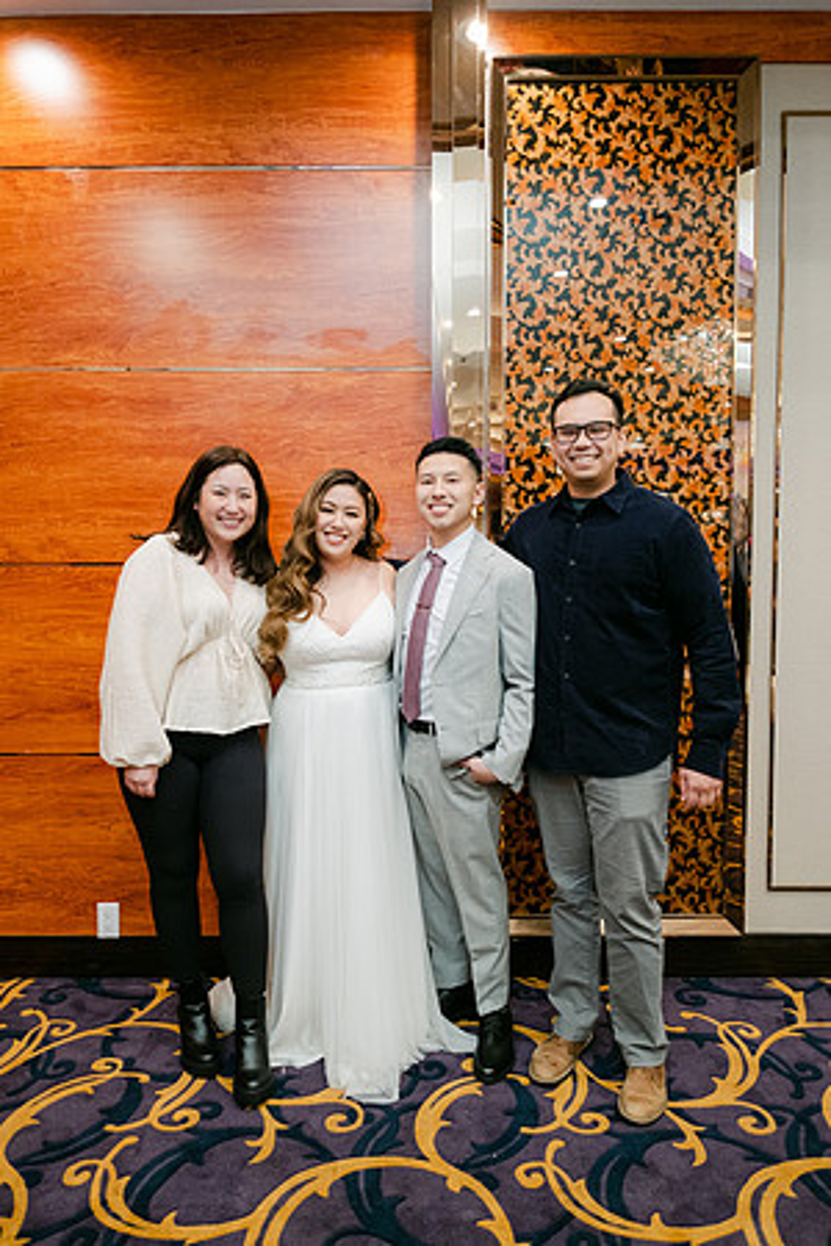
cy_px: 623
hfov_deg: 53.1
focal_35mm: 24
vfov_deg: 73.7
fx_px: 831
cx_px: 416
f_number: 2.8
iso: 800
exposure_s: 1/125
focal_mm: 16
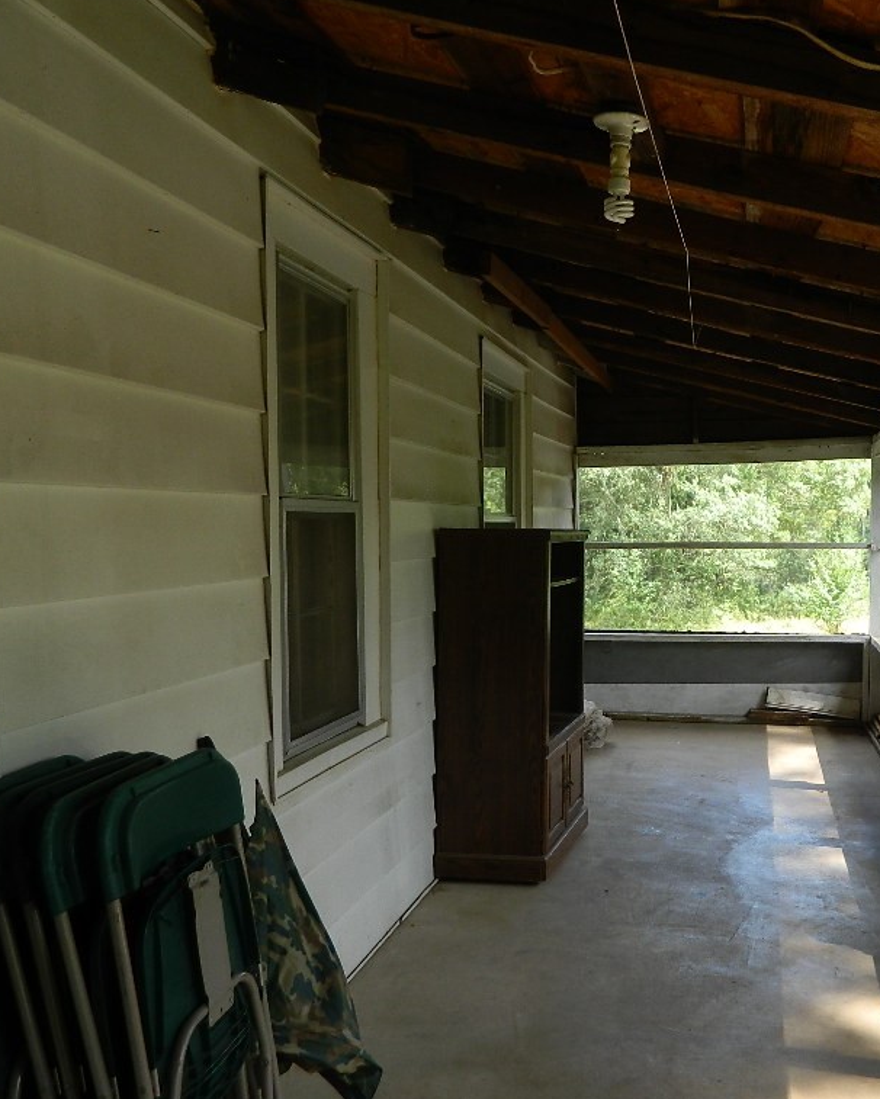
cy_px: 550
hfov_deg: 42.9
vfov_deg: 54.2
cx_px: 680
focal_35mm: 33
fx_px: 1074
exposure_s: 1/50
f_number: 3.1
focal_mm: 4.5
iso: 80
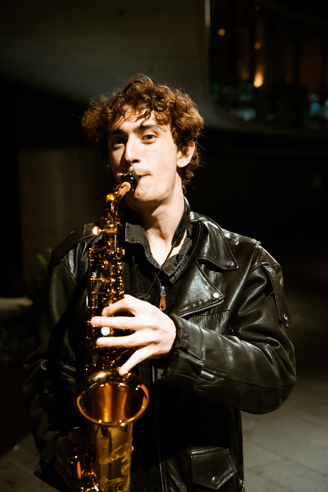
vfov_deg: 39.0
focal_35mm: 51
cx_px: 164
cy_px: 246
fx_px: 696
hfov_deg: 26.5
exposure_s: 1/160
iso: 10000
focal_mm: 50.9
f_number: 4
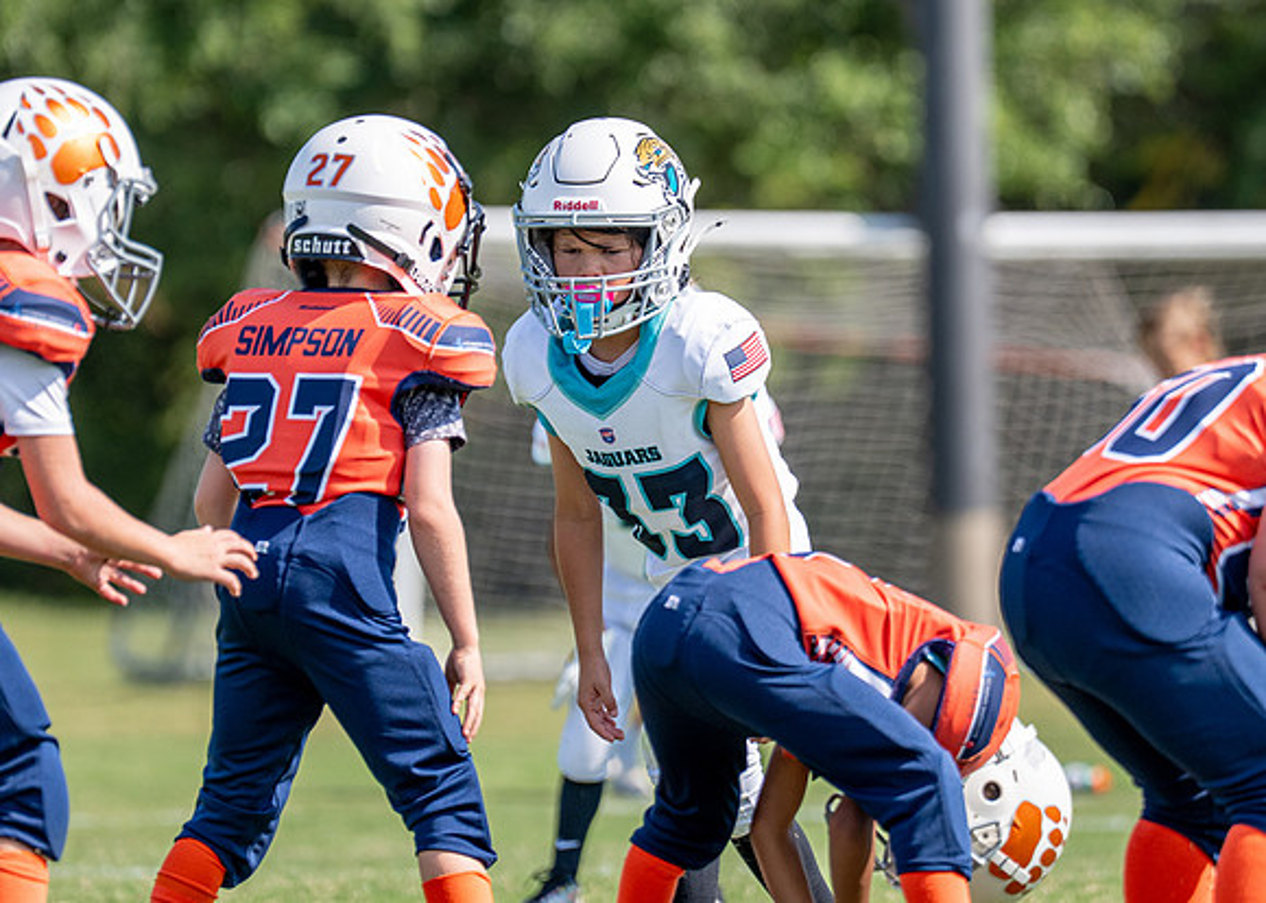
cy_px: 330
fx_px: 15669
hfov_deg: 4.6
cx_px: 657
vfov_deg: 3.3
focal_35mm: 436
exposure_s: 1/2000
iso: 125
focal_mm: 197
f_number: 2.8
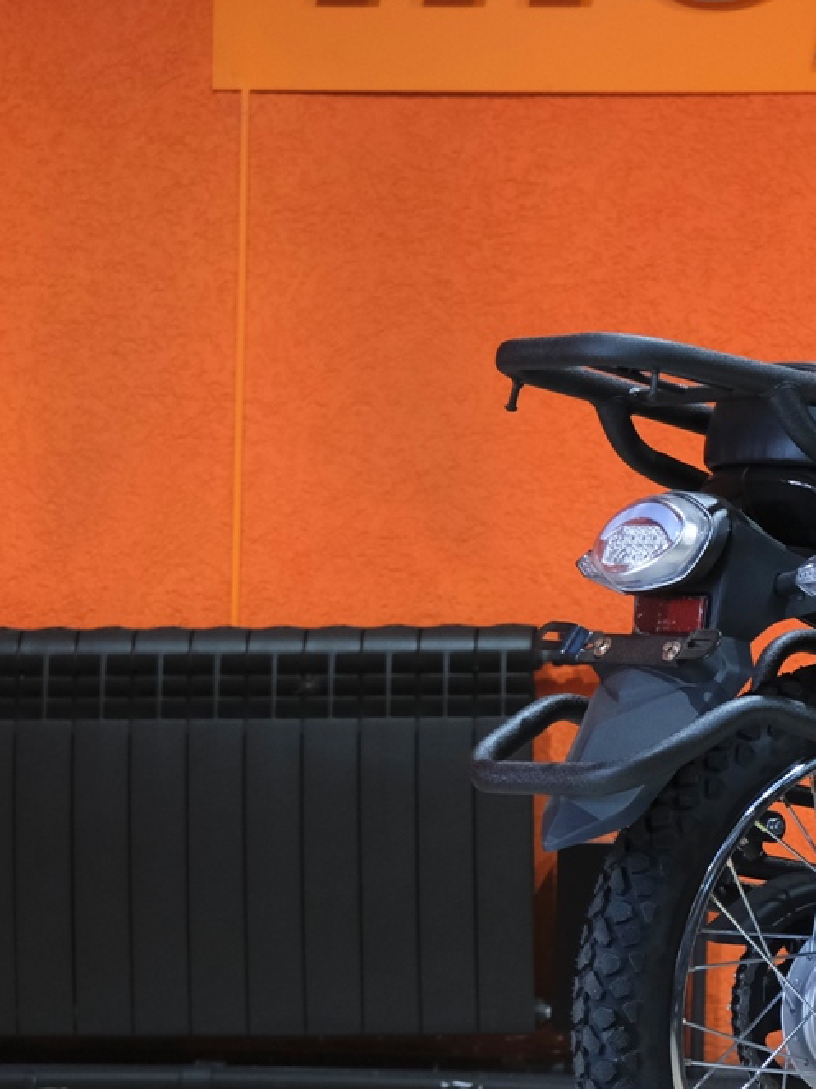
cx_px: 1185
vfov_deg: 15.2
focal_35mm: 130
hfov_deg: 11.0
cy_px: 566
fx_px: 4087
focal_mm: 37.6
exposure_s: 1/125
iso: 1600
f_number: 4
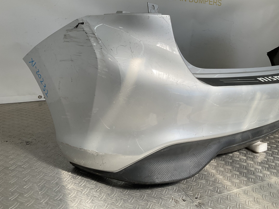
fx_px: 258
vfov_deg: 44.2
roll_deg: -6.3
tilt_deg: -16.9
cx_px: 146
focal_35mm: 32
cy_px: 103
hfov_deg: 56.8
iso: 16
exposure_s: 1/719
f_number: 1.8
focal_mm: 3
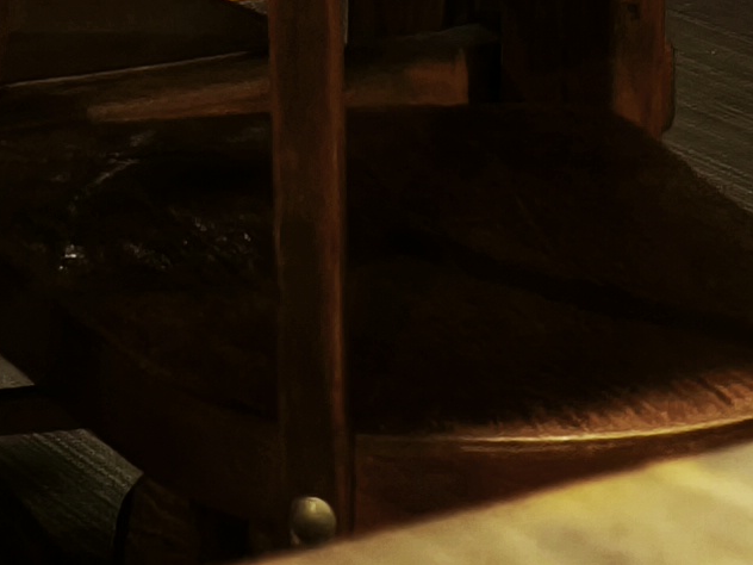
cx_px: -180
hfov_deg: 12.9
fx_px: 3241
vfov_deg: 8.9
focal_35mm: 149
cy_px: -822
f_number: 1.7
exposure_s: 1/20
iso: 3200
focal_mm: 5.35
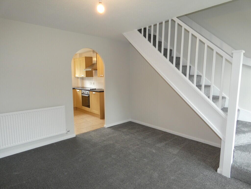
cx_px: 126
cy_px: 94
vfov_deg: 66.0
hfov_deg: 81.7
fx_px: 145
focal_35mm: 20
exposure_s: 1/60
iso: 250
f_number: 2.8
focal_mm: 3.6
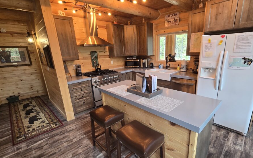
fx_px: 110
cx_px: 141
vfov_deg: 71.2
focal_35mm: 16
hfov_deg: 97.4
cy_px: 82
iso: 100
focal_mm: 2.2
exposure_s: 1/60
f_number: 2.2
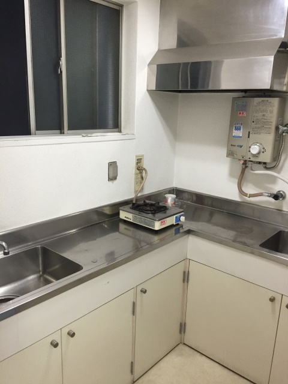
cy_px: 192
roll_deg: -1.2
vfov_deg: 61.7
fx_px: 322
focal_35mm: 29
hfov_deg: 48.2
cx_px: 144
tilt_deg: -14.3
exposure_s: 1/30
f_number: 2.2
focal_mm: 4.15
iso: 50
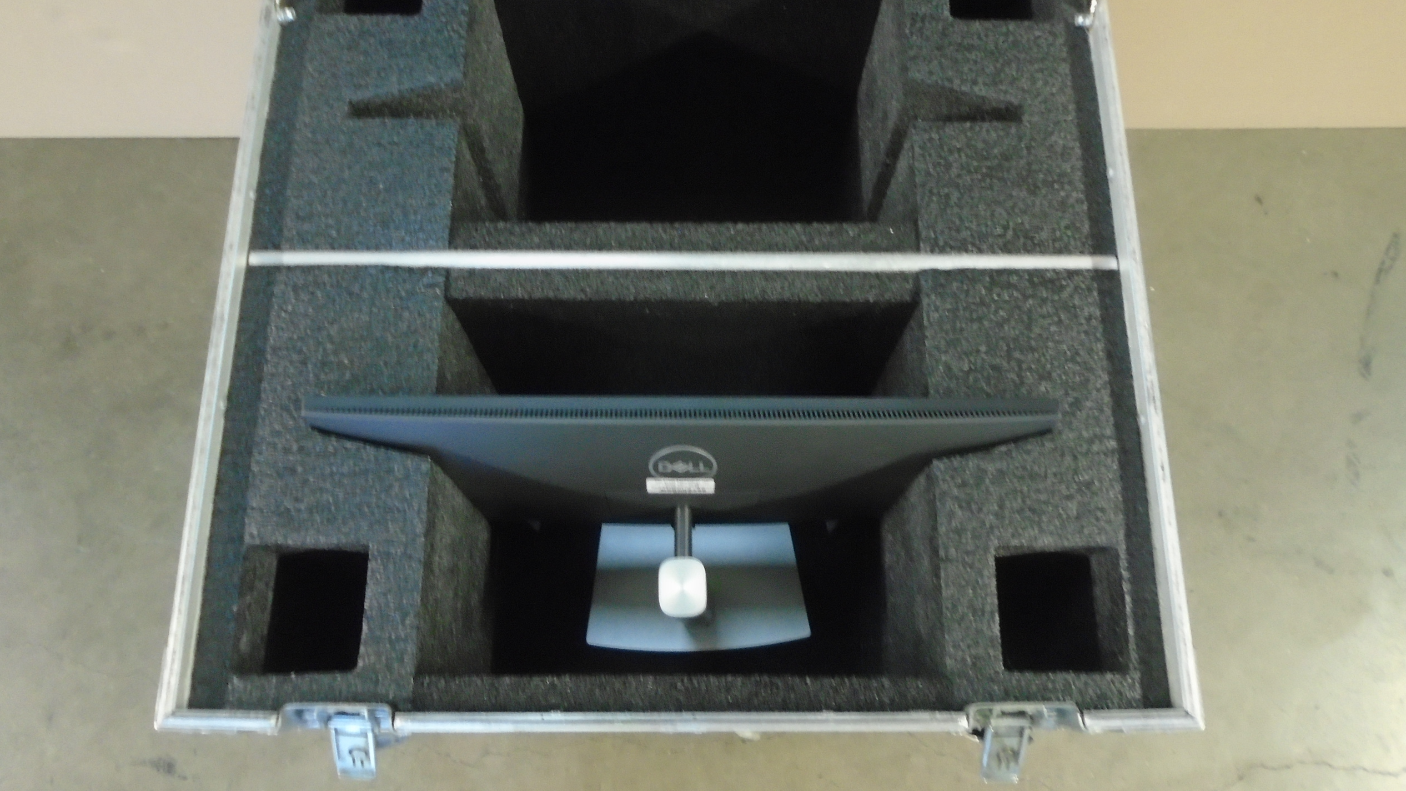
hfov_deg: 66.1
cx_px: 707
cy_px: 376
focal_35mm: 29
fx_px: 1081
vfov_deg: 40.2
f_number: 3.2
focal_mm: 4.6
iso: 400
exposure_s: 1/5
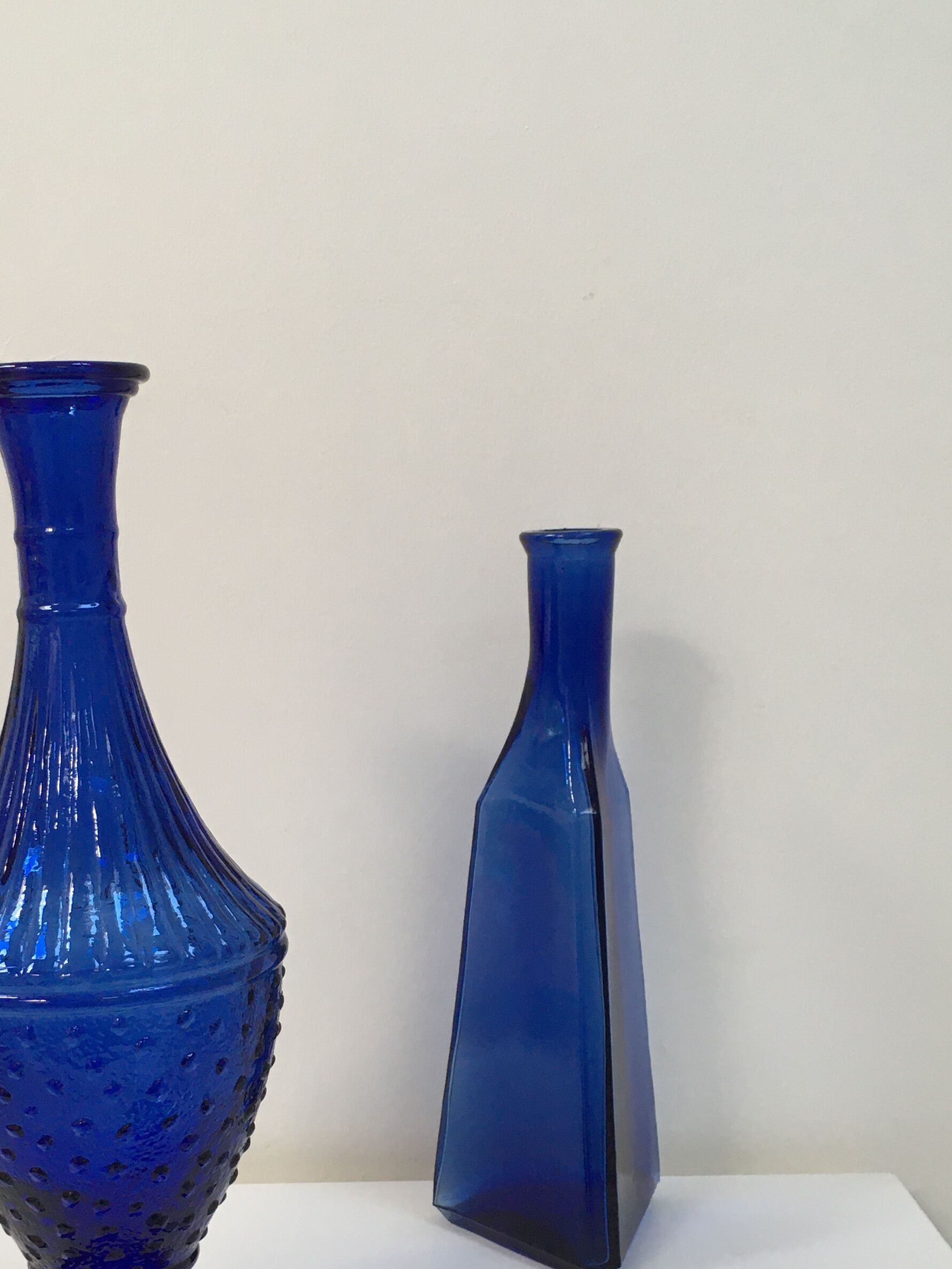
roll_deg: +2.3
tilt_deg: -12.2
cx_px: 346
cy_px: 868
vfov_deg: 38.4
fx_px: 1796
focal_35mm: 49
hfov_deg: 29.5
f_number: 2.2
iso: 64
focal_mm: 4.15
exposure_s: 1/33
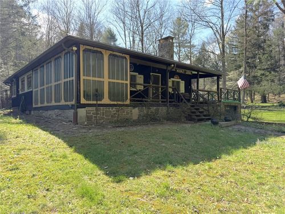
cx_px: 142
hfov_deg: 71.6
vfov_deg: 56.8
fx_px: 198
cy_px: 107
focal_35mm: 24
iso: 80
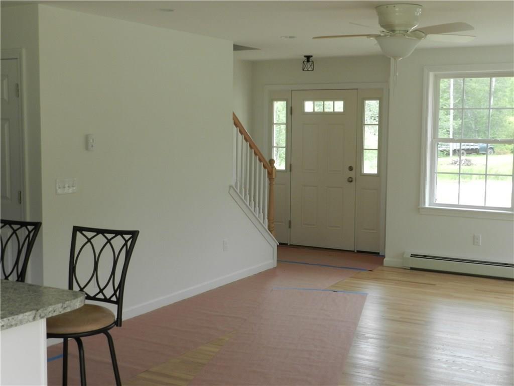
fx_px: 683
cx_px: 257
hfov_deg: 41.2
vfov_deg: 31.5
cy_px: 193
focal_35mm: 46
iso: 180
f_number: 4.2
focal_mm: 8.1
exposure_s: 1/30
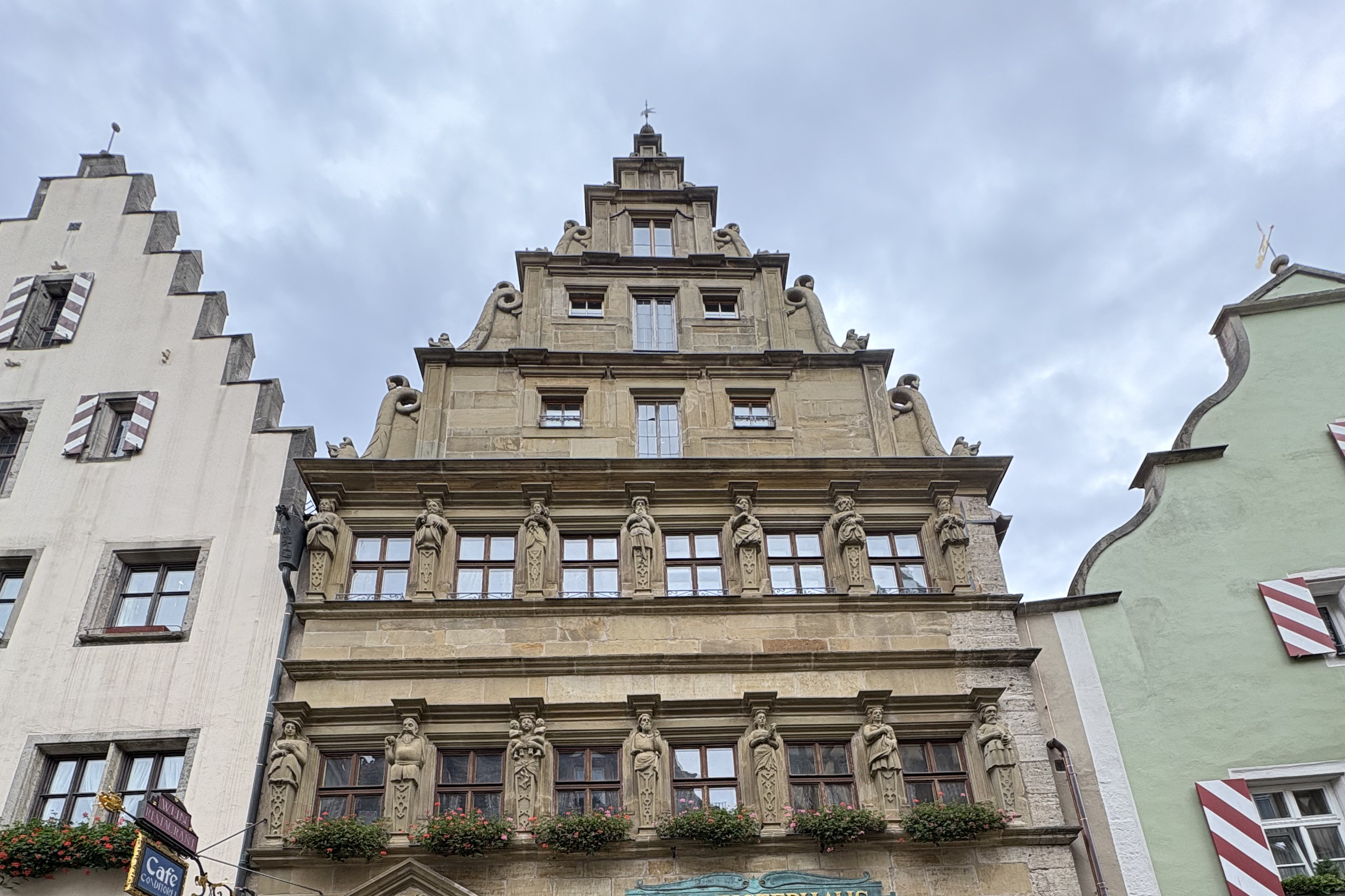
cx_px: 670
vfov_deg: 49.1
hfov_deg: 84.0
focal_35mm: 20
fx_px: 747
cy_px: 921
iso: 40
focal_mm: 2.22
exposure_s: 1/198
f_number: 2.2
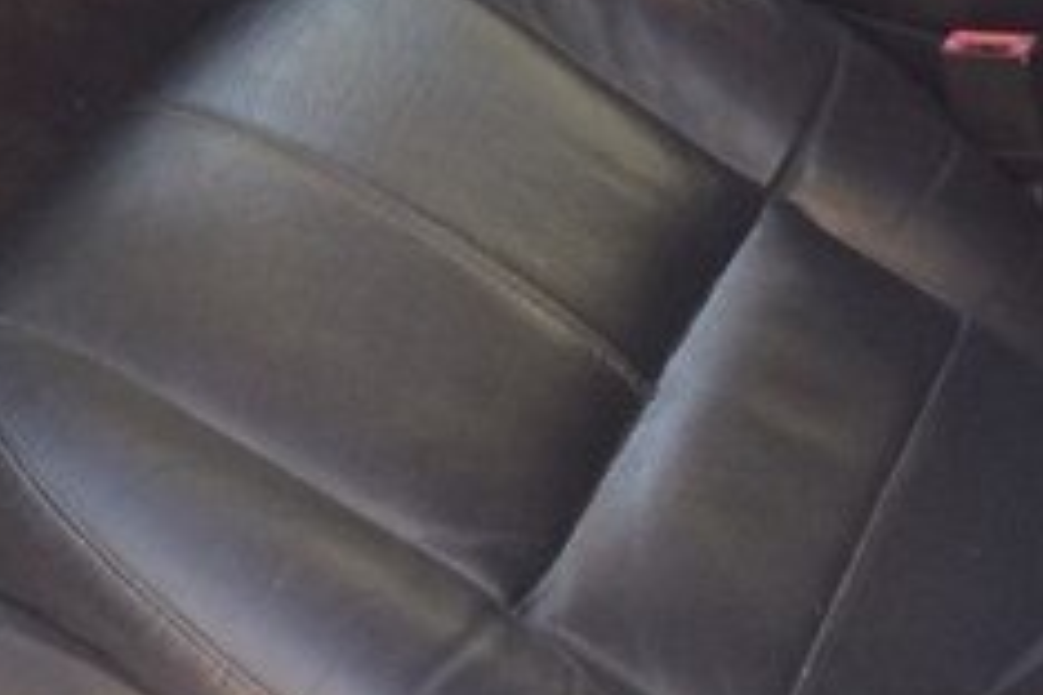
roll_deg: +0.4
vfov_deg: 14.9
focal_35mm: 85
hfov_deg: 23.5
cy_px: -350
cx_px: 169
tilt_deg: -30.1
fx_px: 2462
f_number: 2.2
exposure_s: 1/33
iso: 40
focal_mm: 4.15
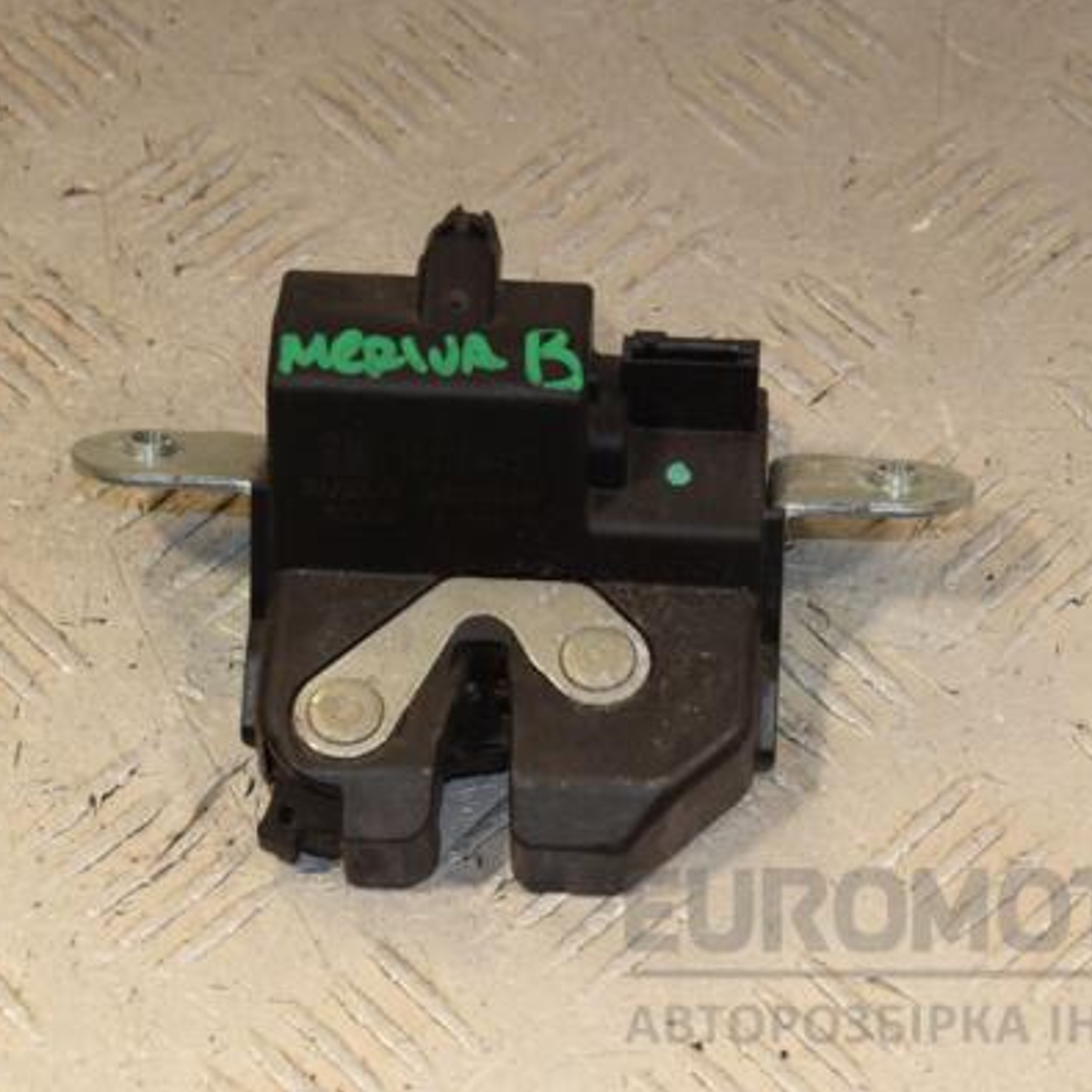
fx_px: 4283
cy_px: 542
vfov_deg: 14.5
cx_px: 572
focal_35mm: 120
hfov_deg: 14.5
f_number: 9
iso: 800
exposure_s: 1/200
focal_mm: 62
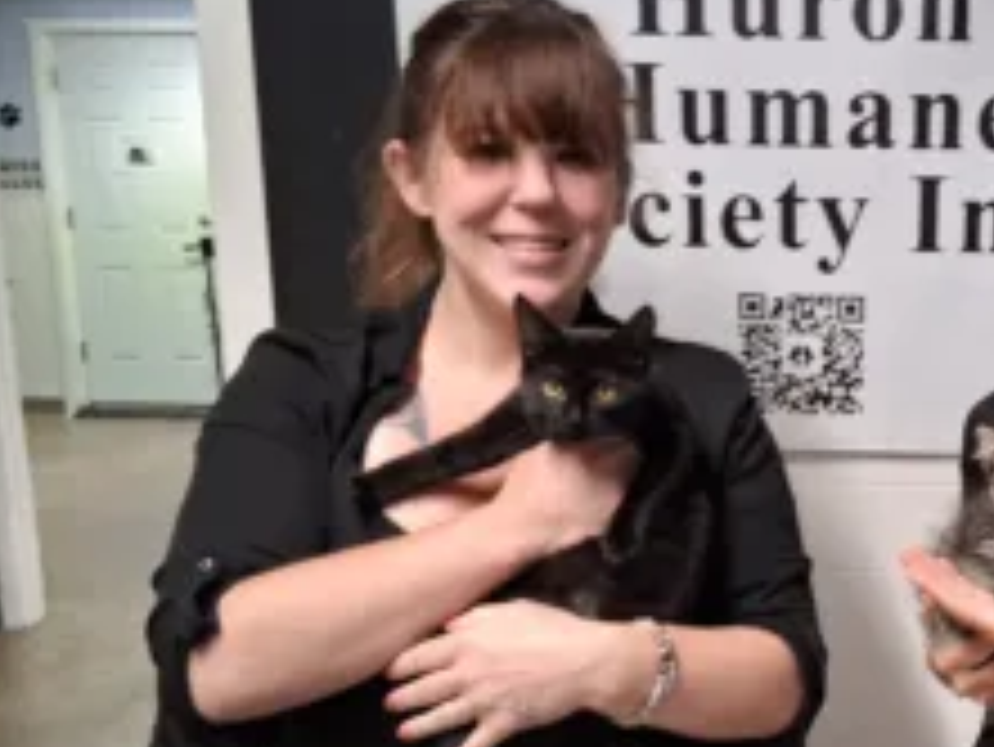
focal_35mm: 47
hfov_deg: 38.3
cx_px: 850
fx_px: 1350
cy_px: 446
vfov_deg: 30.8
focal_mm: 3.98
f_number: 1.8
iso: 400
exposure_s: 1/50
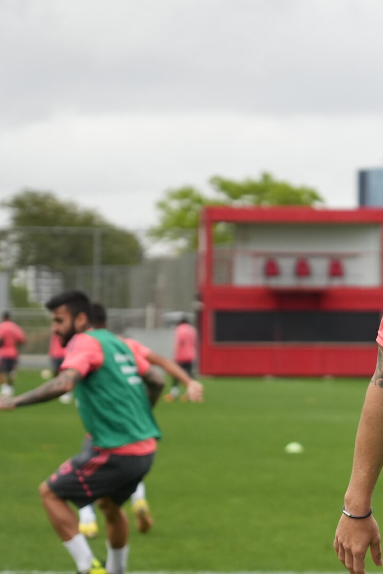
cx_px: 533
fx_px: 3349
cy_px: 283
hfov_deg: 6.5
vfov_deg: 9.8
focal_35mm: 210
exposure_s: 1/8000
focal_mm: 91
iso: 1000
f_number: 4
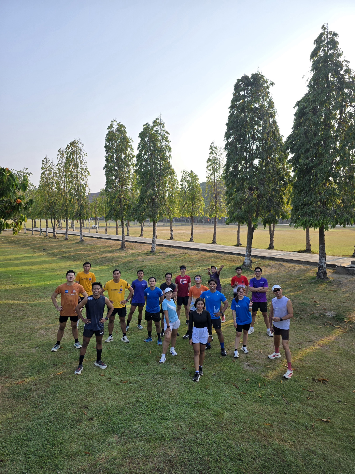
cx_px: 178
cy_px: 237
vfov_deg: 73.9
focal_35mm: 23
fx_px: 314
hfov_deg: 58.9
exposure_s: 1/3333
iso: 80
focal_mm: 6.3
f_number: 1.7
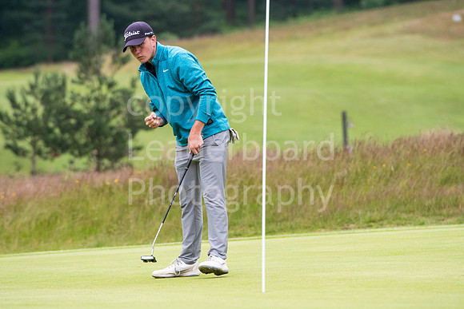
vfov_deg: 4.6
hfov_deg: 6.9
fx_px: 3867
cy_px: 154
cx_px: 232
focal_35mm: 300
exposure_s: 1/1000
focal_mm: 200
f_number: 4.5
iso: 1000
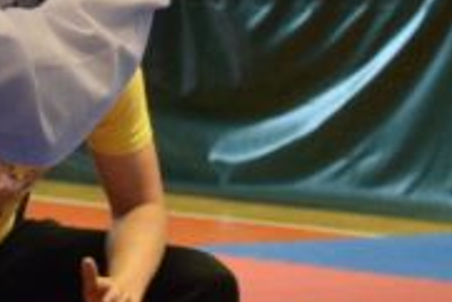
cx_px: -768
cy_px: 52
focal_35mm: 576
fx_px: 7238
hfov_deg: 3.5
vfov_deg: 2.4
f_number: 5
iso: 2800
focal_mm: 58
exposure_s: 1/500
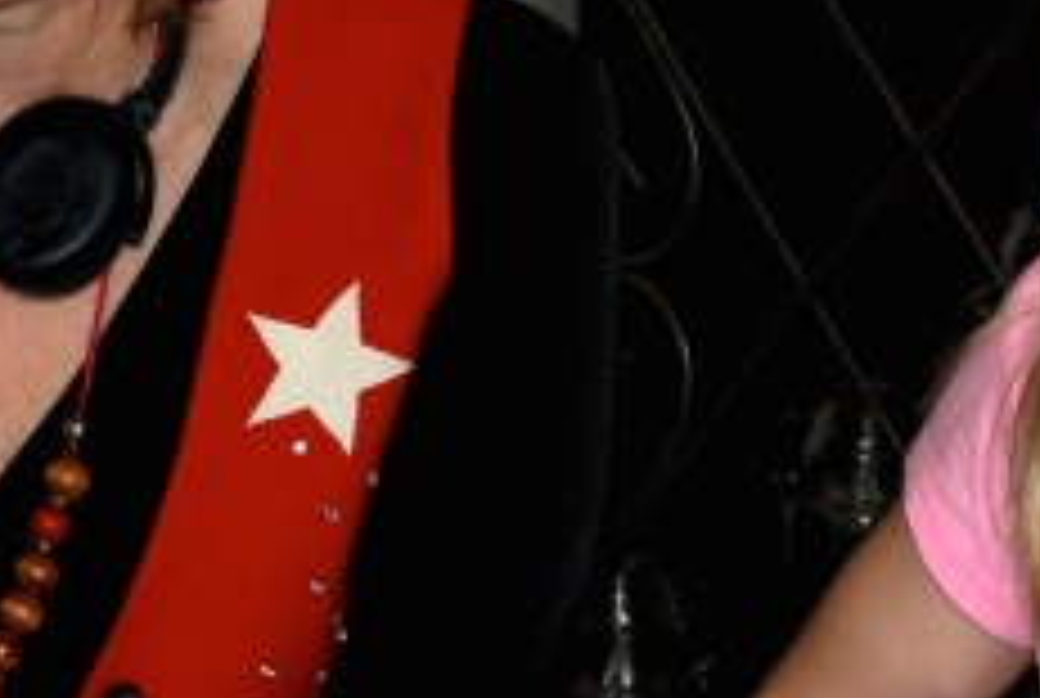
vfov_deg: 4.3
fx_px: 9320
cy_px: 363
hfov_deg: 6.4
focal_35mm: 322
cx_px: 599
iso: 200
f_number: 5.3
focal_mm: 62
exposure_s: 1/60
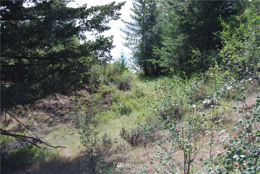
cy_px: 87
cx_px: 130
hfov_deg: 29.2
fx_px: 499
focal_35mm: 69
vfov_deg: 19.8
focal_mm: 46
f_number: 6.3
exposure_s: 1/160
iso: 100
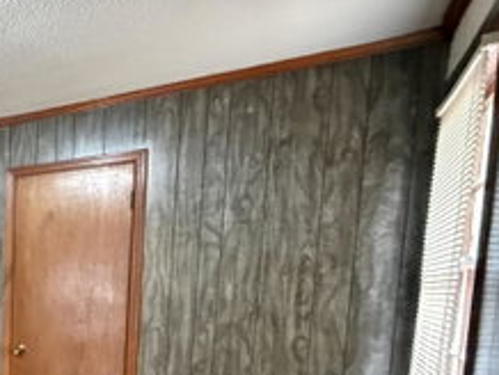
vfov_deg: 32.9
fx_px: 592
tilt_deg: -6.5
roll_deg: -0.2
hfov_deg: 33.7
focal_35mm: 41
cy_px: 354
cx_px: -143
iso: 1250
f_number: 2.2
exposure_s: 1/40
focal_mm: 2.22
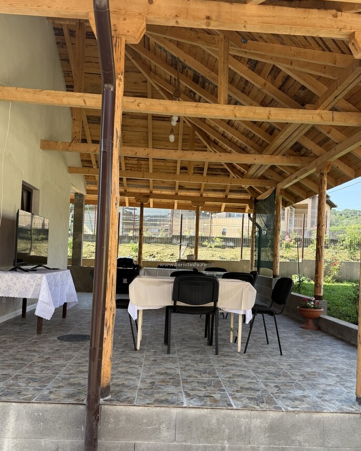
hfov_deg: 51.5
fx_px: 374
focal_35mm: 28
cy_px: 252
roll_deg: -3.5
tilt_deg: +2.9
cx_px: 185
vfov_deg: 62.0
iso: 80
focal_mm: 6.76
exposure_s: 1/627
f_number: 1.78
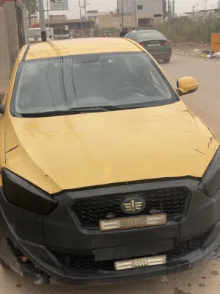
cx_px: 110
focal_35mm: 52
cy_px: 147
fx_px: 441
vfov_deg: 36.8
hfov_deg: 28.0
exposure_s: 1/187
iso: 20
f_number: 2
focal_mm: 6
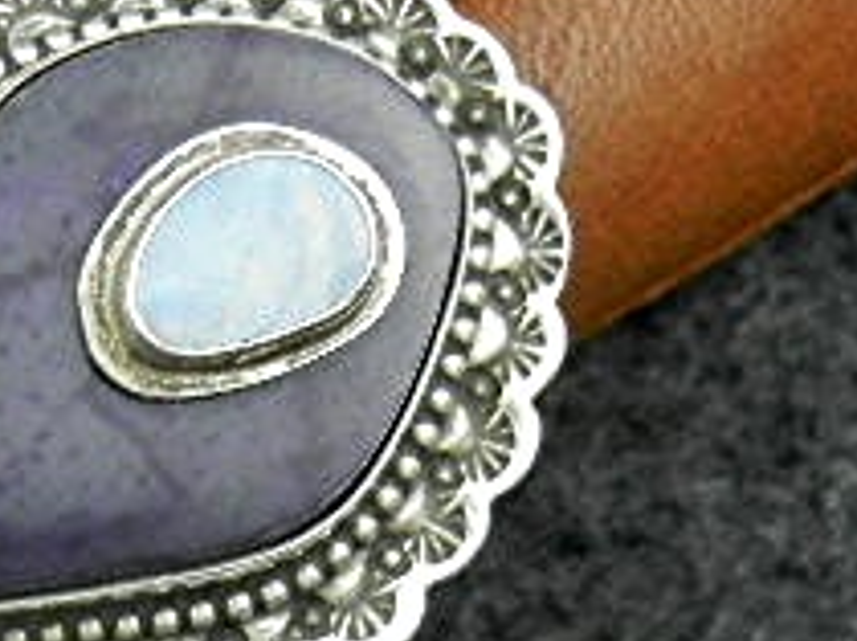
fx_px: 7691
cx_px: 155
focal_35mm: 311
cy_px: 535
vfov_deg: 4.8
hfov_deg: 6.4
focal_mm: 18.3
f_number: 4.5
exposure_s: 1/4.5
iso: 200
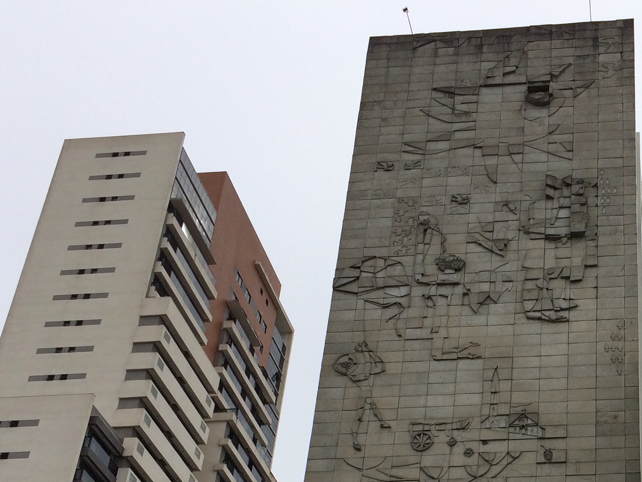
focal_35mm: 62
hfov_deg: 29.9
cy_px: 504
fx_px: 1150
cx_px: 576
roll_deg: -2.6
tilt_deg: +28.6
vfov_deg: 22.5
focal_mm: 4.15
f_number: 2.2
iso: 32
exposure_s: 1/2283
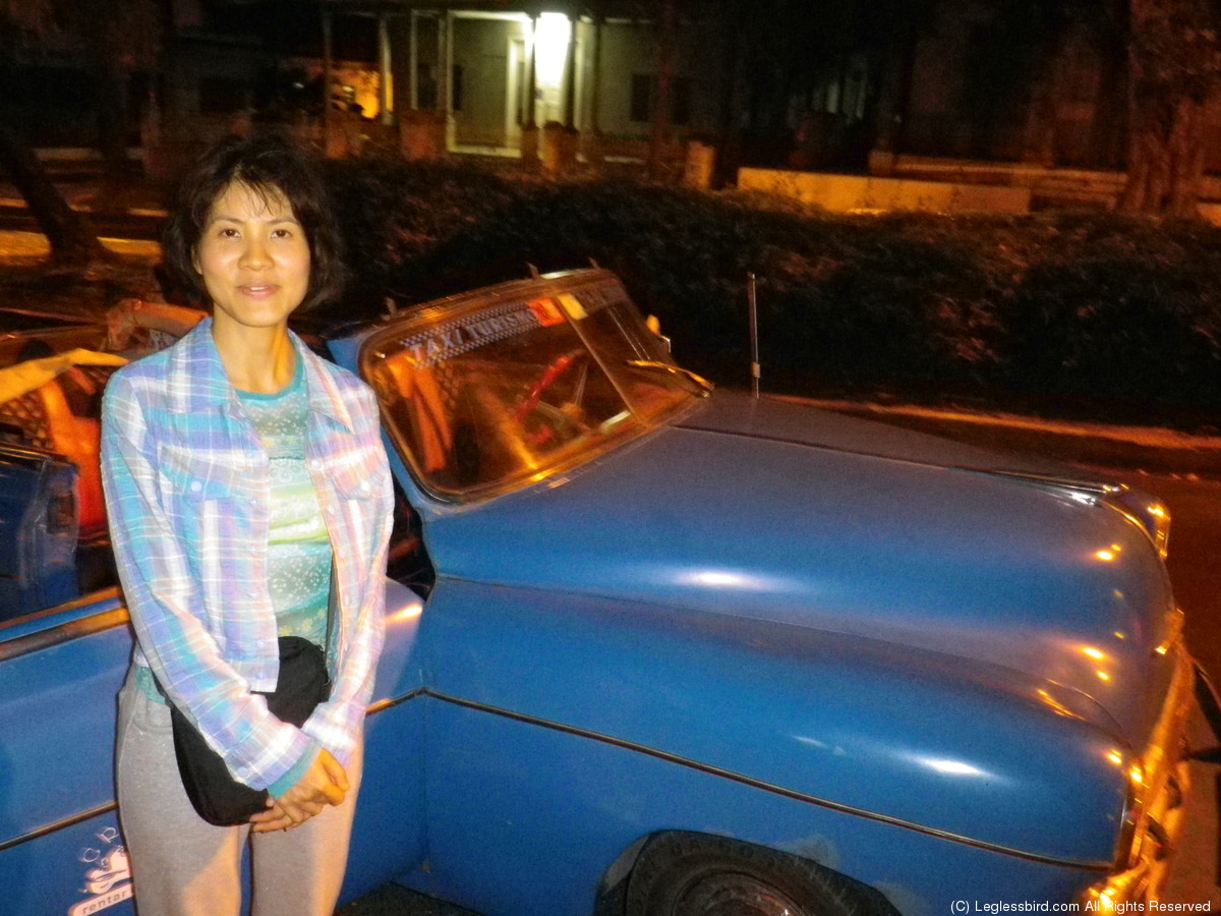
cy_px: 458
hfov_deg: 54.0
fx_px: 1199
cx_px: 610
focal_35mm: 34
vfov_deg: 41.8
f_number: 3.5
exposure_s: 1/4
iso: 800
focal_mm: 6.1
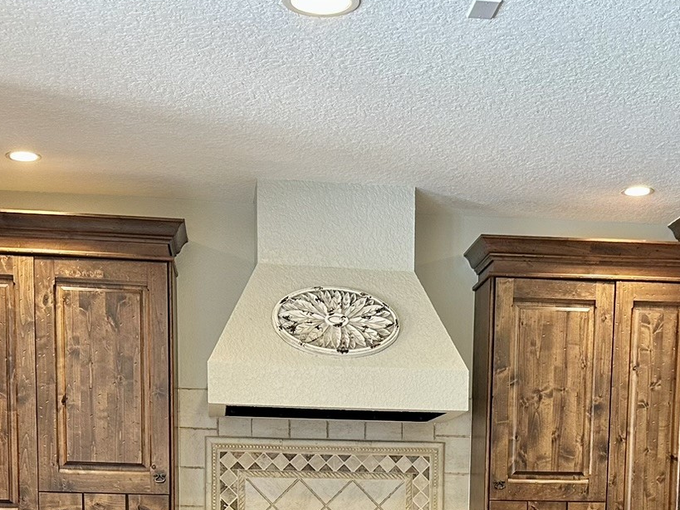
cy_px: 626
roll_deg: -0.8
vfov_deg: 22.3
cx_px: 392
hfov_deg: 32.1
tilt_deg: -5.1
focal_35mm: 60
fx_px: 1178
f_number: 1.78
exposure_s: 1/60
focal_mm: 6.86
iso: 160
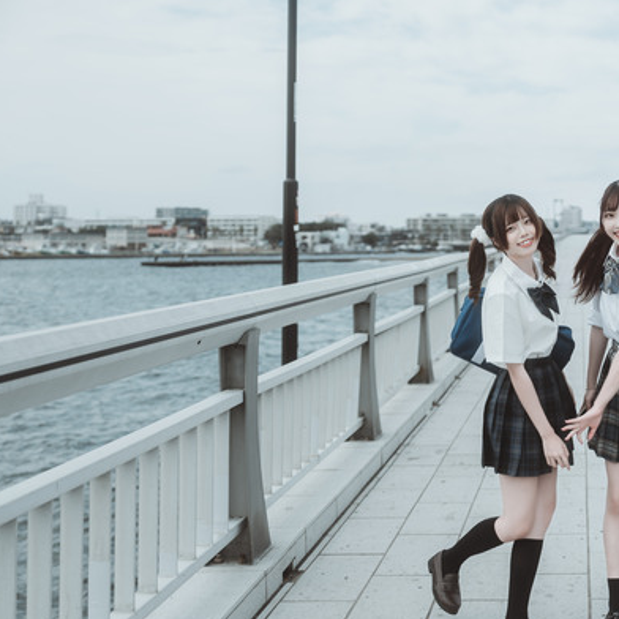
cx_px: 594
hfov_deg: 32.4
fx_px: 991
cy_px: 370
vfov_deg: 34.6
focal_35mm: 49
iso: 100
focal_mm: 29
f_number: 2
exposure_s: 1/2000
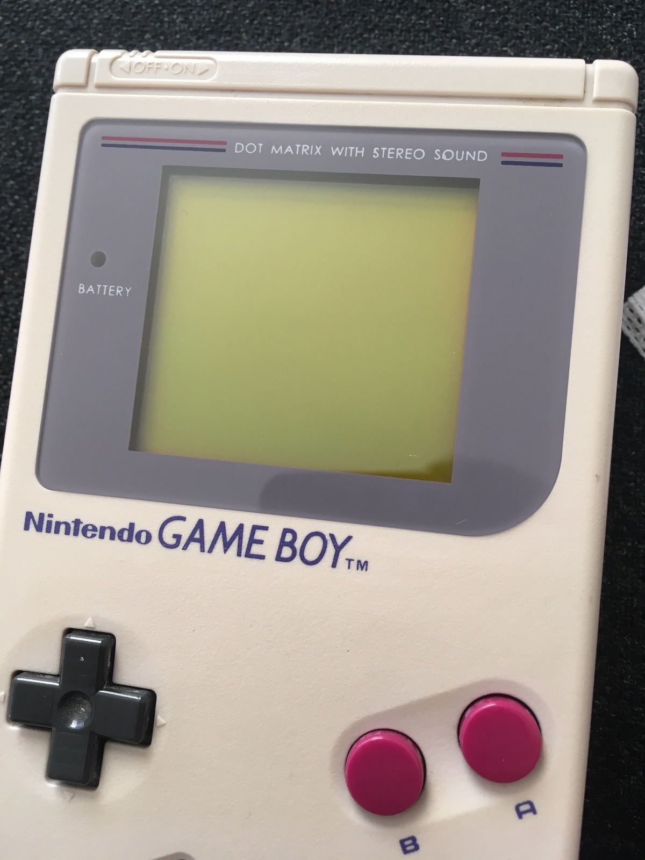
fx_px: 720
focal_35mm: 29
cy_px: 430
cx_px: 322
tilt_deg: -80.6
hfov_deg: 48.2
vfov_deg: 61.7
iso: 64
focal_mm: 4.15
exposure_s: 1/33
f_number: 2.2
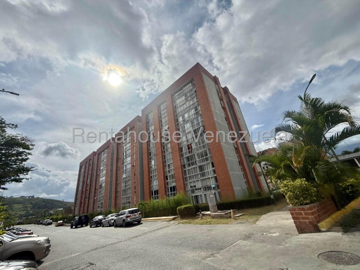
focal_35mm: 14
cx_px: 180
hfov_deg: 102.1
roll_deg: +8.0
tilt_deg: +23.8
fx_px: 146
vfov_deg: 85.7
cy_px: 135
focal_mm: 2.22
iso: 80
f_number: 2.2
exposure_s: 1/6173
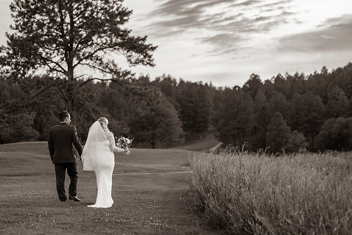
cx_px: 176
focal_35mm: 88
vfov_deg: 15.6
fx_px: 858
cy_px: 118
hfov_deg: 23.2
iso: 100
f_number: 2.8
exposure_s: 1/800
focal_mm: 87
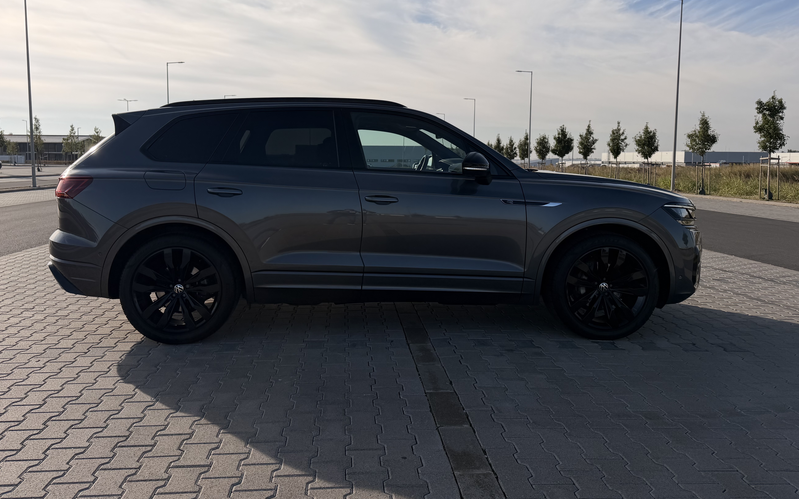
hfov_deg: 66.4
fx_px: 610
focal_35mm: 28
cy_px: 210
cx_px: 373
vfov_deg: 44.4
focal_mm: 6.76
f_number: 1.78
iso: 80
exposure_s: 1/6711
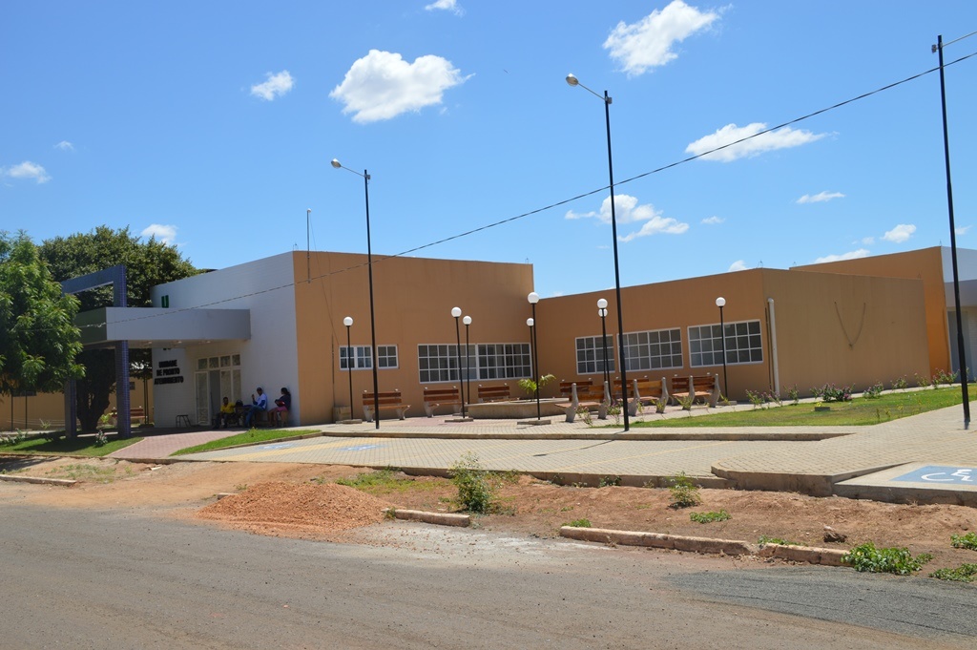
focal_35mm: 36
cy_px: 325
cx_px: 488
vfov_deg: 36.8
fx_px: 976
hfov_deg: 53.2
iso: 100
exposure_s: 1/320
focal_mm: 24
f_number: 9
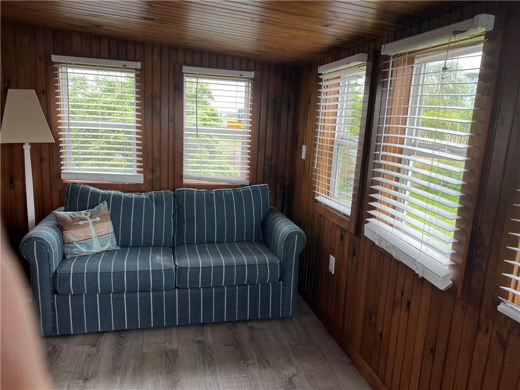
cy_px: 195
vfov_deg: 53.1
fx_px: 391
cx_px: 260
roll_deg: -3.1
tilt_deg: -11.1
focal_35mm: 26
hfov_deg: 67.3
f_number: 1.5
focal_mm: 5.7
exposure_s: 1/130
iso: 32
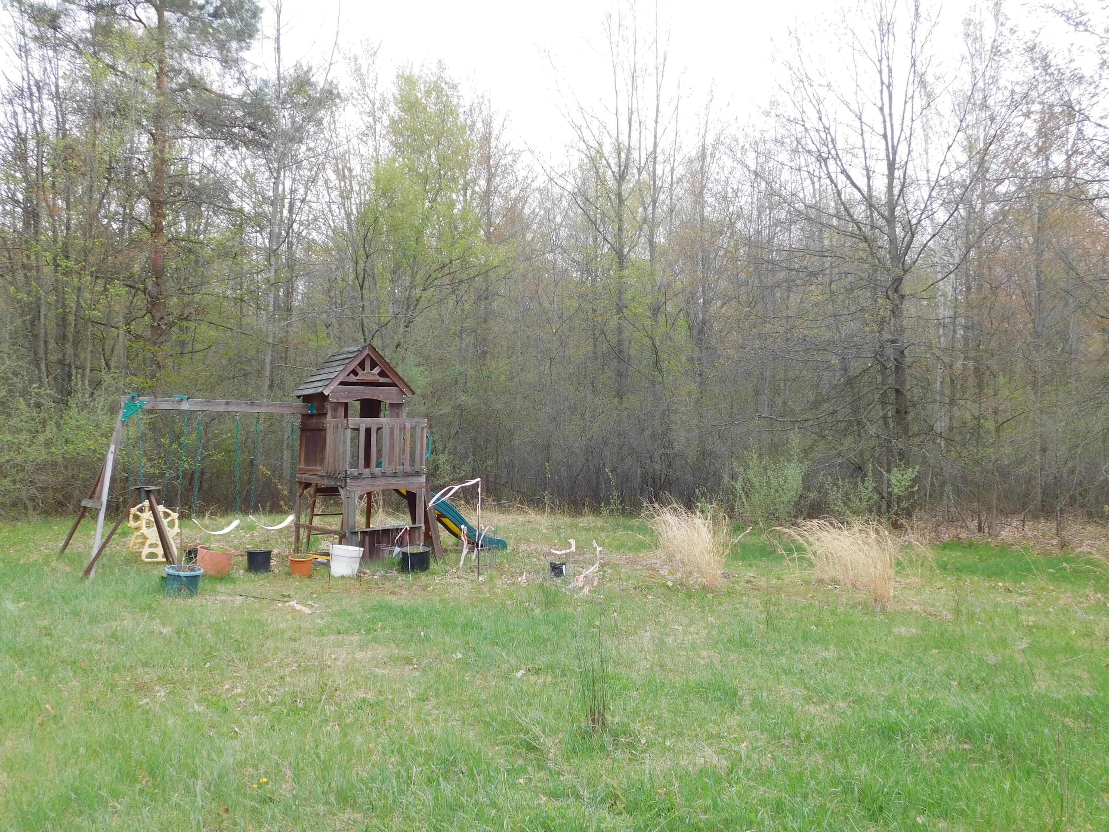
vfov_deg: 46.8
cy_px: 416
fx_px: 961
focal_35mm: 30
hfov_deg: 60.0
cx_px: 554
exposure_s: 1/250
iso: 125
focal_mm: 5.3
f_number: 3.2
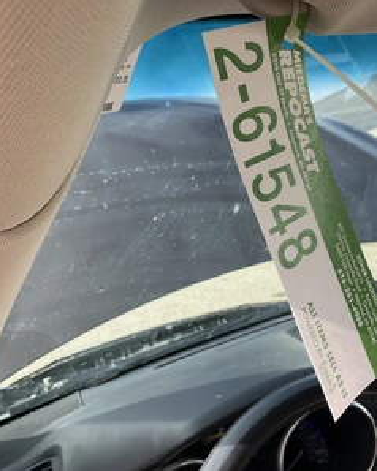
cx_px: 227
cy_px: 236
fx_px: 531
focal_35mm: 38
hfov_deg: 39.0
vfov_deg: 48.0
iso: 25
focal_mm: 3
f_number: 1.8
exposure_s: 1/391
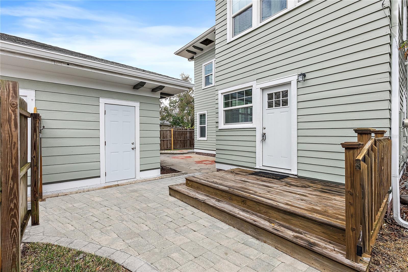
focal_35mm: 16
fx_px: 187
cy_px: 136
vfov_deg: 72.1
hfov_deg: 95.0
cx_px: 204
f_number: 7.1
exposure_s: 1/1250
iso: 1600
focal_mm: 16.5
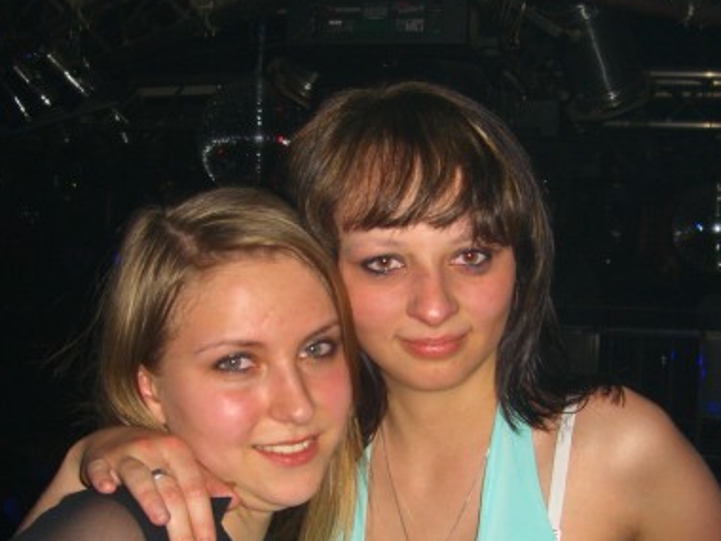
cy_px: 372
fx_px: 1250
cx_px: 360
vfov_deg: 24.3
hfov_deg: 32.2
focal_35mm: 60
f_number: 2.8
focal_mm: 7.9
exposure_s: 1/60
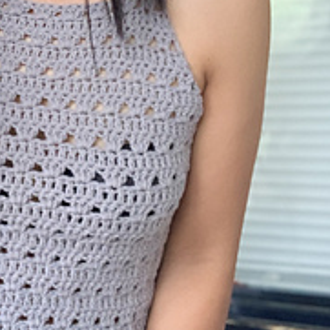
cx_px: -5
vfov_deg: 21.9
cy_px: 69
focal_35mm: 78
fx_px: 841
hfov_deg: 21.4
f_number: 2.2
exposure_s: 1/33
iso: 320
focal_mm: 2.87
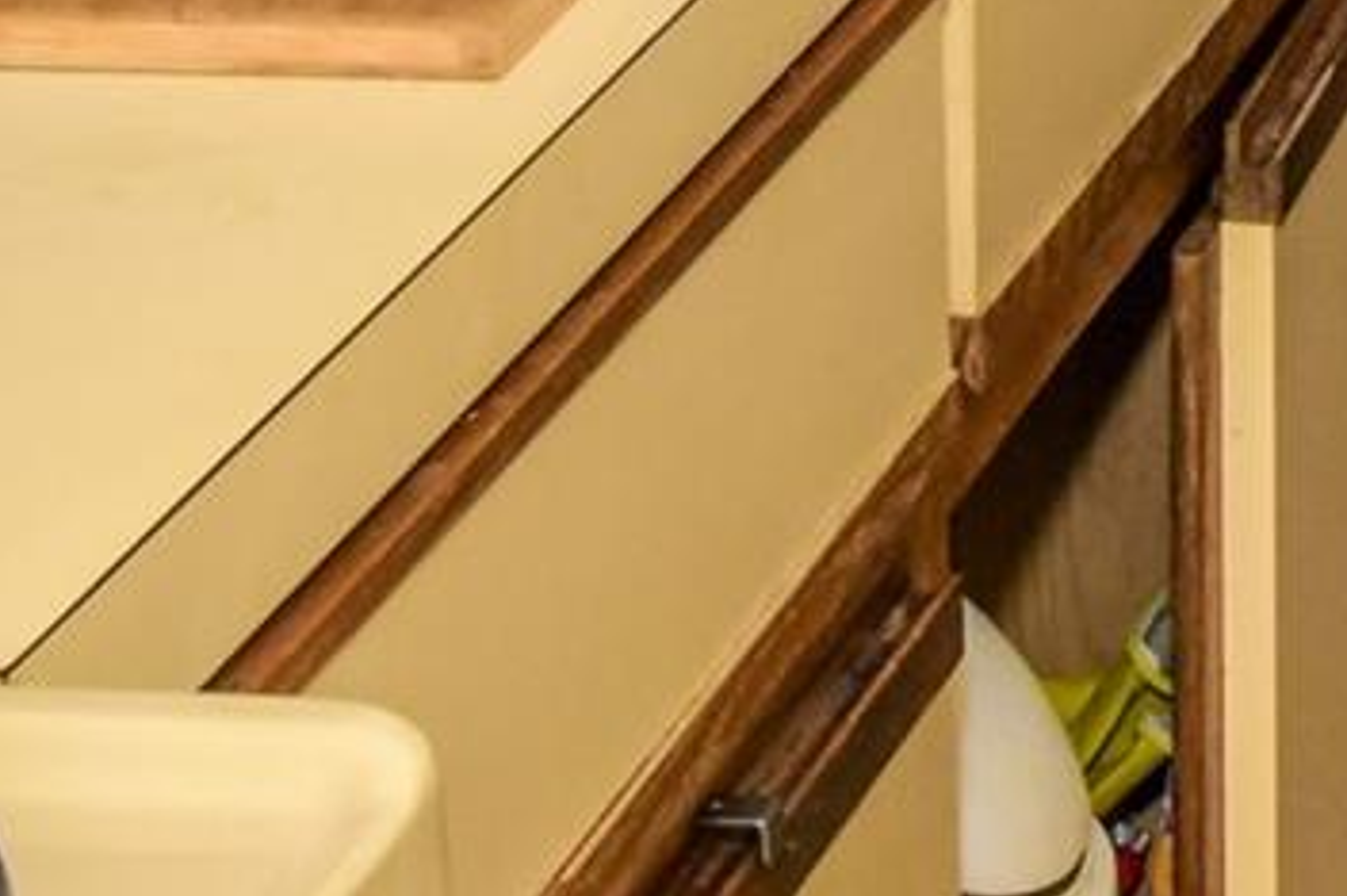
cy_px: -1143
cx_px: 2254
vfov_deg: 6.6
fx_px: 7401
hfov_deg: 10.0
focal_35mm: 198
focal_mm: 34
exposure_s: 1/200
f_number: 18
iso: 2500
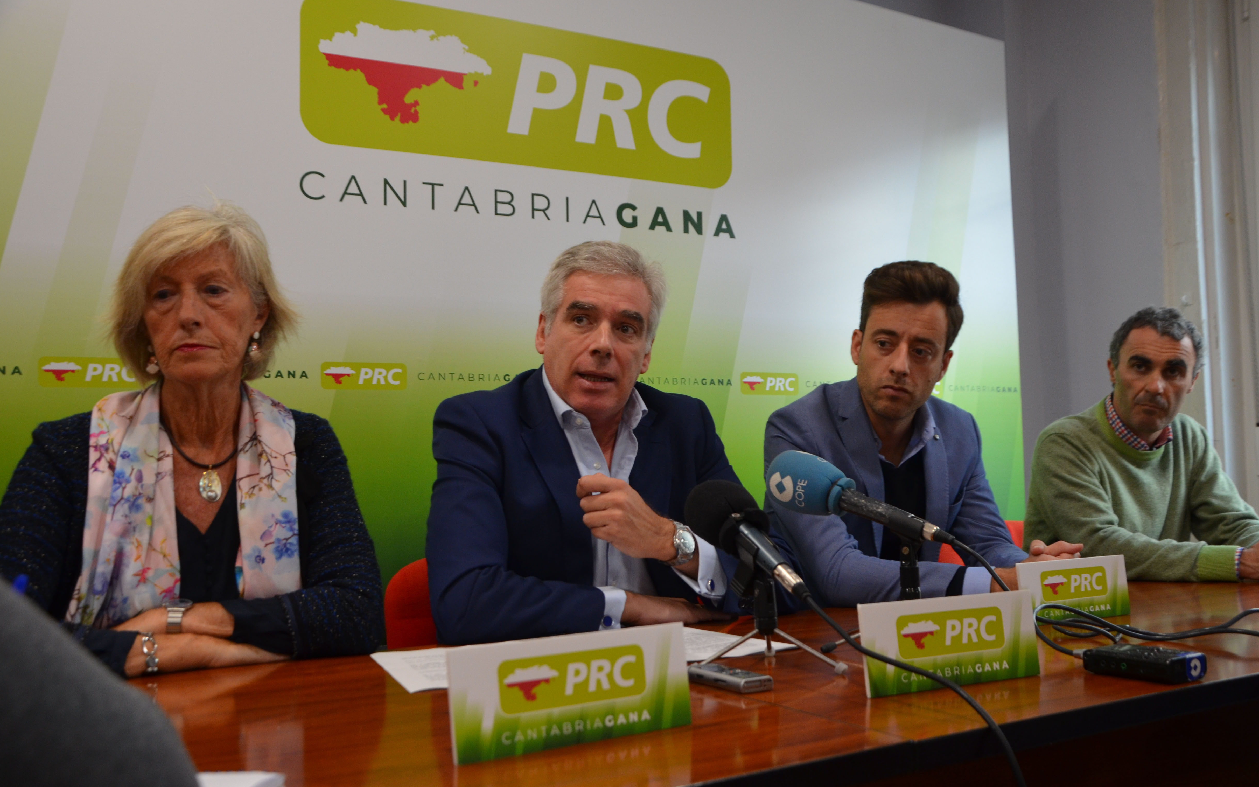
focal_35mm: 33
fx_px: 1116
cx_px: 629
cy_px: 407
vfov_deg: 38.8
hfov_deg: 58.9
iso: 720
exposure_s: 1/60
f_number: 4
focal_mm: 21
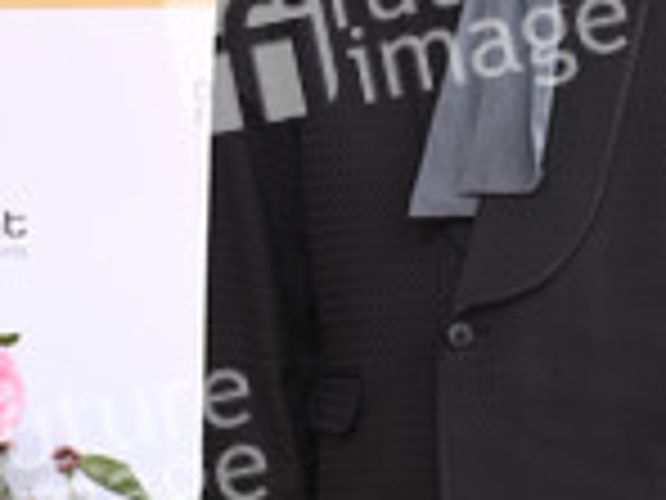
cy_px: 252
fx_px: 4598
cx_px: 526
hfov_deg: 8.3
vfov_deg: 6.2
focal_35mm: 239
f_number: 5.6
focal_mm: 92
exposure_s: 1/250
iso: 640
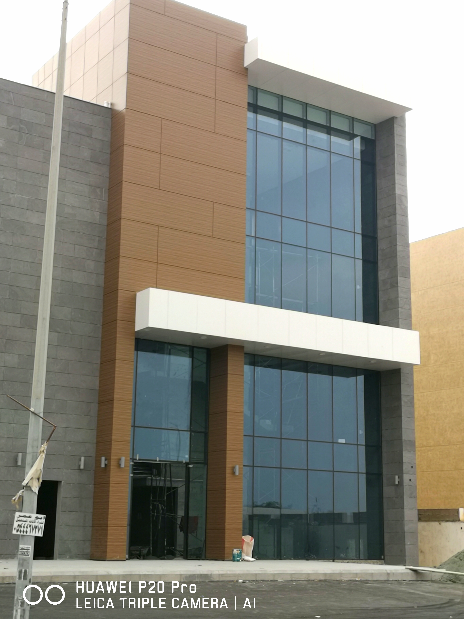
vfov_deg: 35.5
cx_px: 232
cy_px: 310
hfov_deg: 27.0
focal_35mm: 54
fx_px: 965
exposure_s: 1/1214
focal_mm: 3.95
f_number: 4
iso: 50
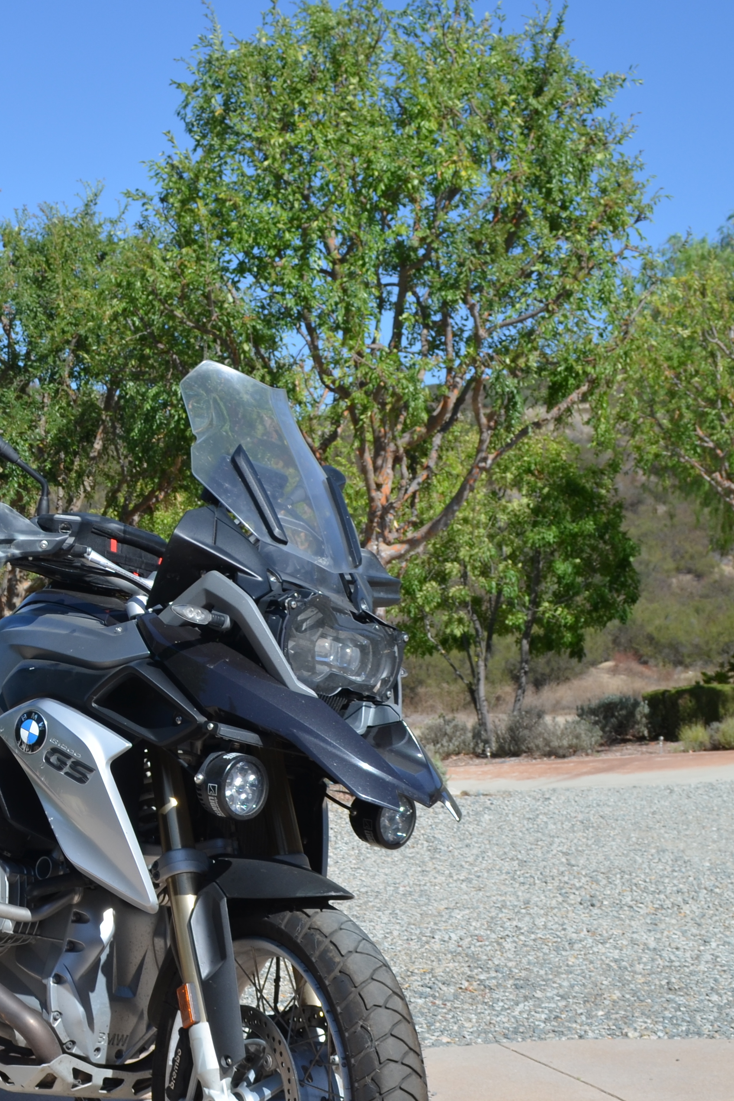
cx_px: -19
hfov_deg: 22.4
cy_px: 619
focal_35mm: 58
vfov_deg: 34.4
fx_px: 1774
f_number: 8
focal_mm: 20
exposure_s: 1/250
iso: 125
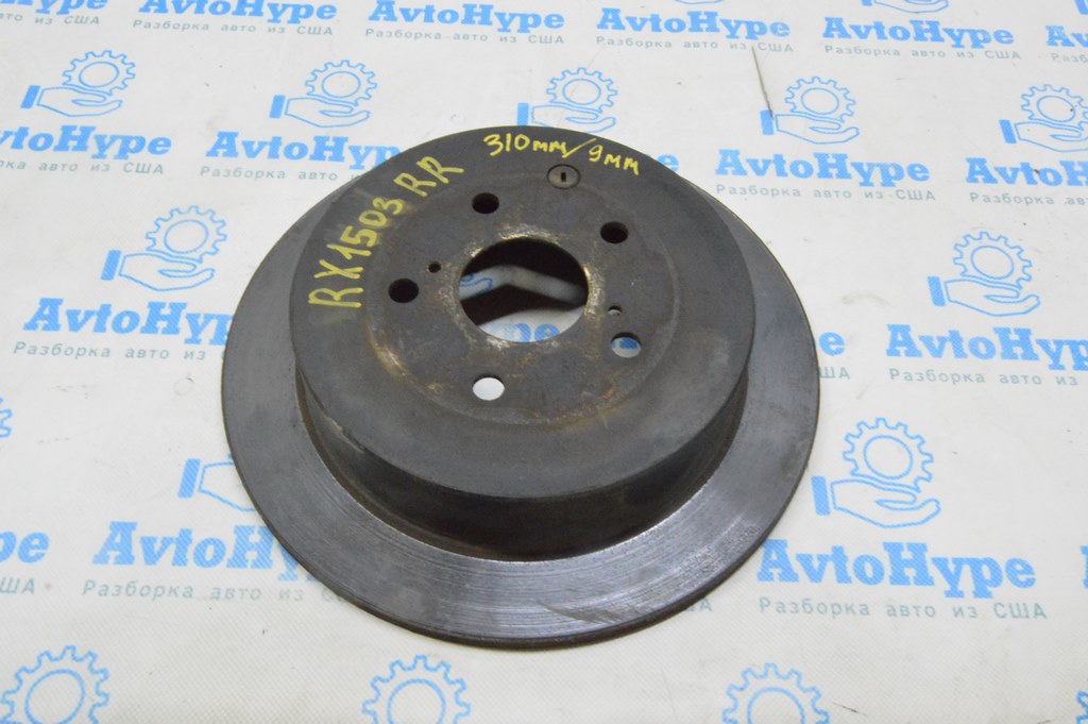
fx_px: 997
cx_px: 544
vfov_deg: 39.9
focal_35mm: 33
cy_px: 362
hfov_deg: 57.3
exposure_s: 1/15
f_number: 20
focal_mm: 22
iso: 6400
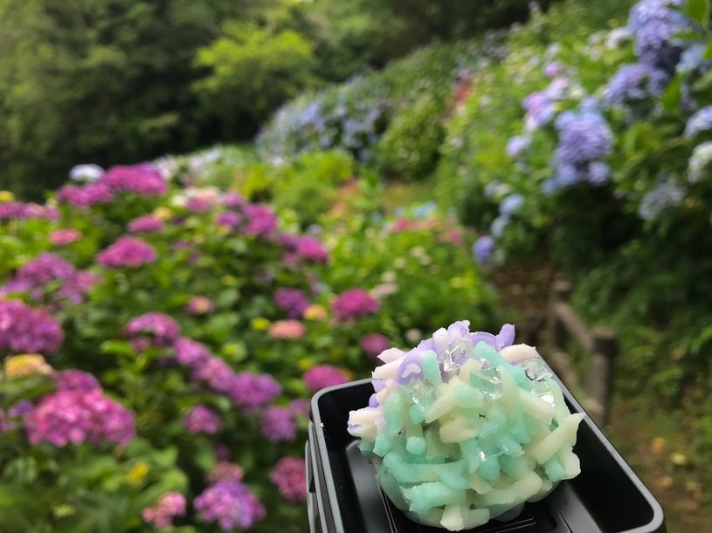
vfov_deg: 49.7
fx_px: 576
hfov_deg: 63.5
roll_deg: +2.3
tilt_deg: -16.2
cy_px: 266
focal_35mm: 28
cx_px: 356
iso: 20
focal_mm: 3.99
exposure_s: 1/709
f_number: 1.8
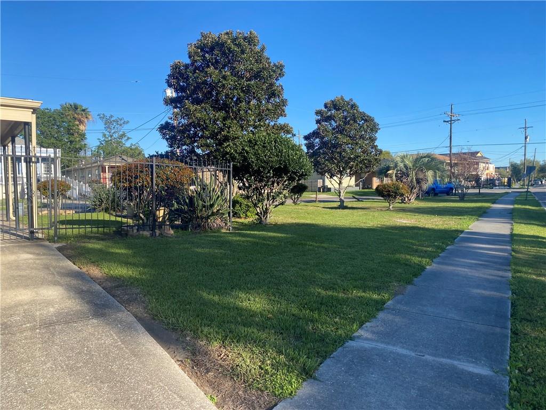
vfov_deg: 53.1
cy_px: 205
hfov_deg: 67.3
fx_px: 410
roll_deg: +1.0
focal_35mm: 26
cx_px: 273
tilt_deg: -3.8
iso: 32
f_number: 1.8
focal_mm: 4.25
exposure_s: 1/1504
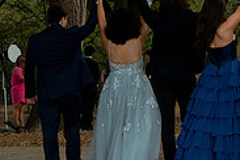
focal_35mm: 200
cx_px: 308
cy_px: 61
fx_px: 1333
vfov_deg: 6.9
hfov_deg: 10.1
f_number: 3.2
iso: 250
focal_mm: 42
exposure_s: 1/200
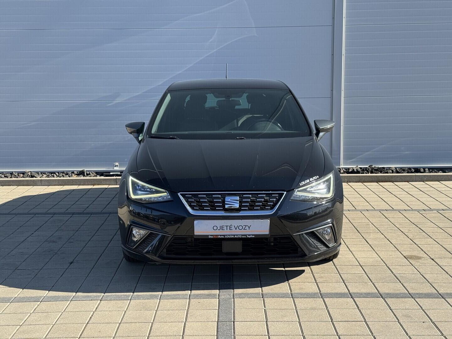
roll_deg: +0.8
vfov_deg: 30.3
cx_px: 226
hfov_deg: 39.7
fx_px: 627
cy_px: 170
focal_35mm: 48
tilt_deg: -7.1
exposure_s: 1/1869
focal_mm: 6.76
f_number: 1.78
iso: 64
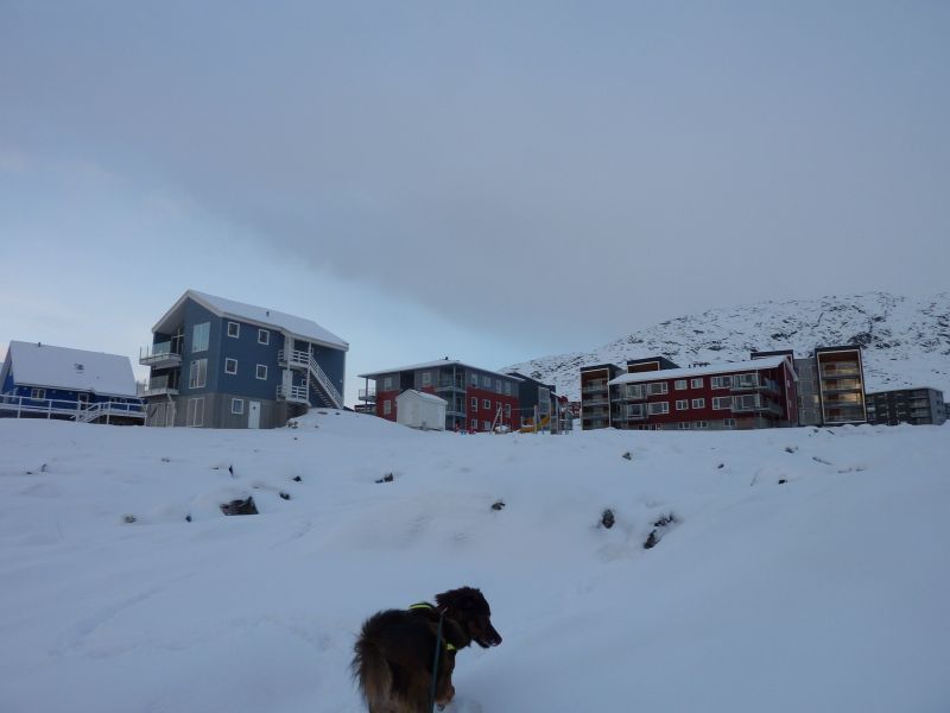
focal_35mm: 25
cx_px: 475
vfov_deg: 54.9
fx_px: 686
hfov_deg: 69.4
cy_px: 356
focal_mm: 4.1
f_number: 4
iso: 80
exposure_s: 1/250
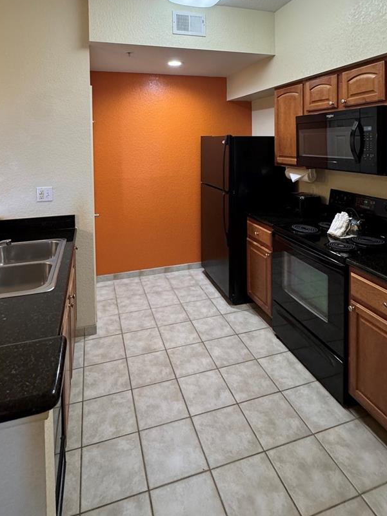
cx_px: 181
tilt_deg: -3.0
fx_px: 313
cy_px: 151
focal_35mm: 21
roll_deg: +0.8
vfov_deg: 75.1
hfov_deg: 63.4
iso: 320
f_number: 2.2
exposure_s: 1/120
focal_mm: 2.22
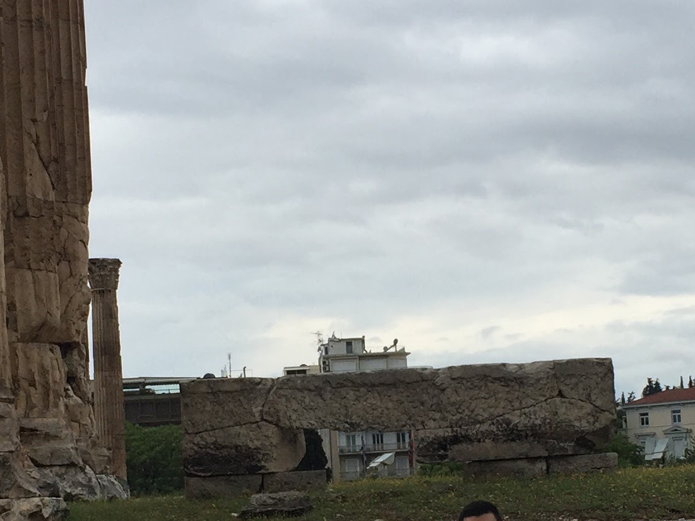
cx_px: 368
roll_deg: +1.6
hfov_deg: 22.8
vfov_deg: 17.0
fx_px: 1726
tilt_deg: +2.9
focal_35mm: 86
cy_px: 440
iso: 32
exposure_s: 1/1883
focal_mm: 4.15
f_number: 2.2
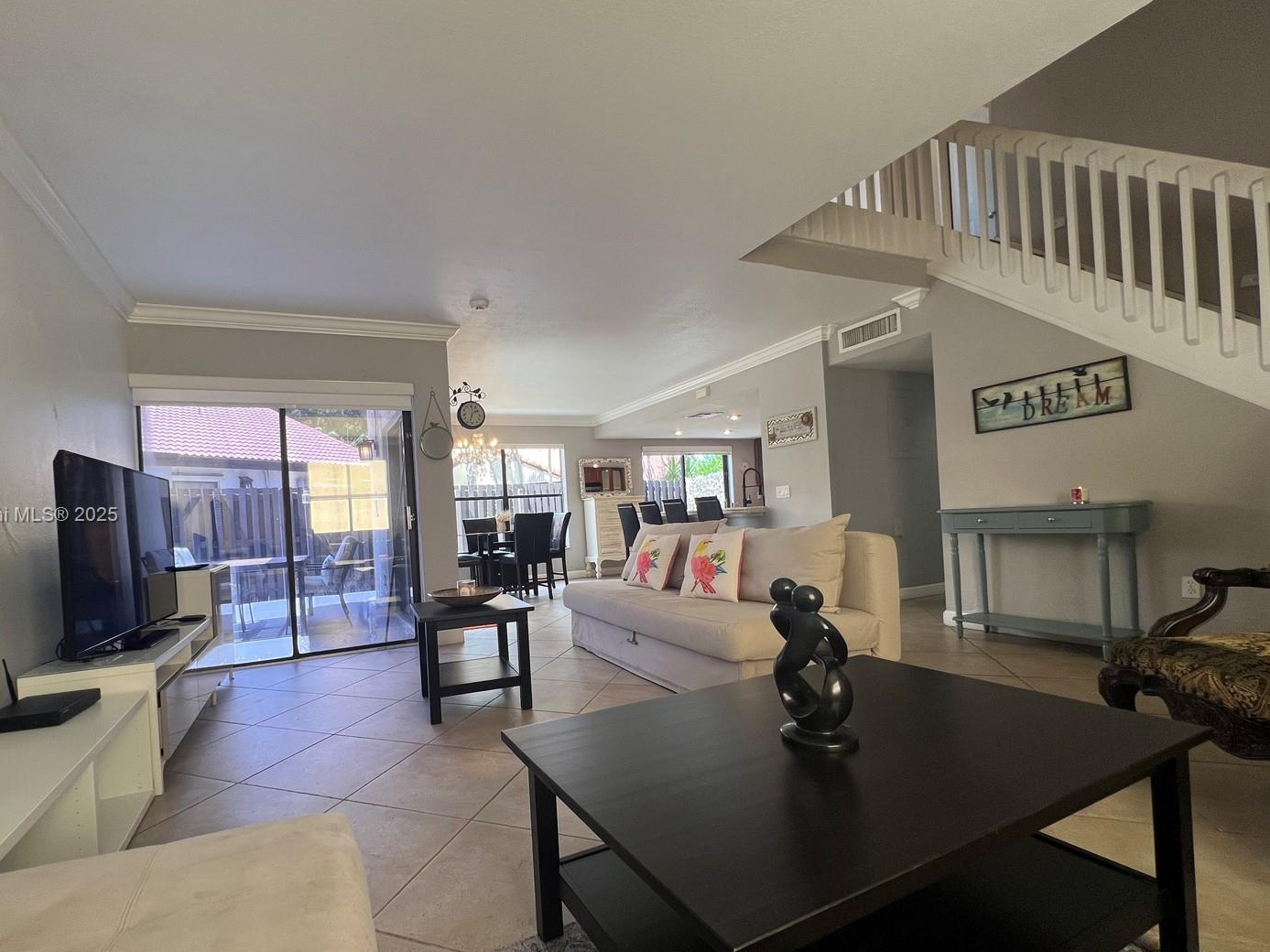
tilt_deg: -0.2
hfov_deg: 97.7
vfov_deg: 81.6
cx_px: 558
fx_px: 550
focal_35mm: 15
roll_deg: +2.2
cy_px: 516
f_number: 1.8
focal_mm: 1.57
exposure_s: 1/120
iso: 64
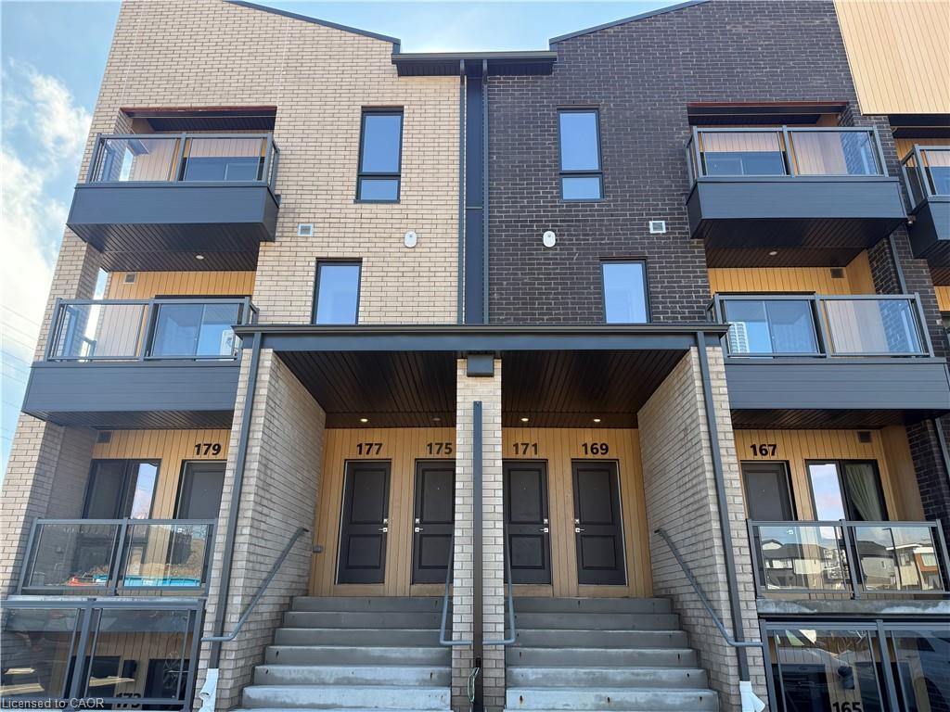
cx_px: 475
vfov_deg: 56.8
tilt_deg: +21.1
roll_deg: +0.1
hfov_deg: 71.6
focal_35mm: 24
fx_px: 659
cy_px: 356
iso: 100
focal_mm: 6.76
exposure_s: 1/909
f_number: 1.78
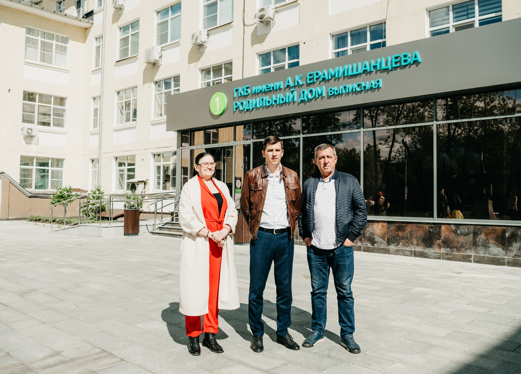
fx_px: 501
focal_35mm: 34
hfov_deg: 54.9
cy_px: 182
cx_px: 245
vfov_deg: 40.8
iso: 100
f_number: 4.5
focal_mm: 29
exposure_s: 1/1000
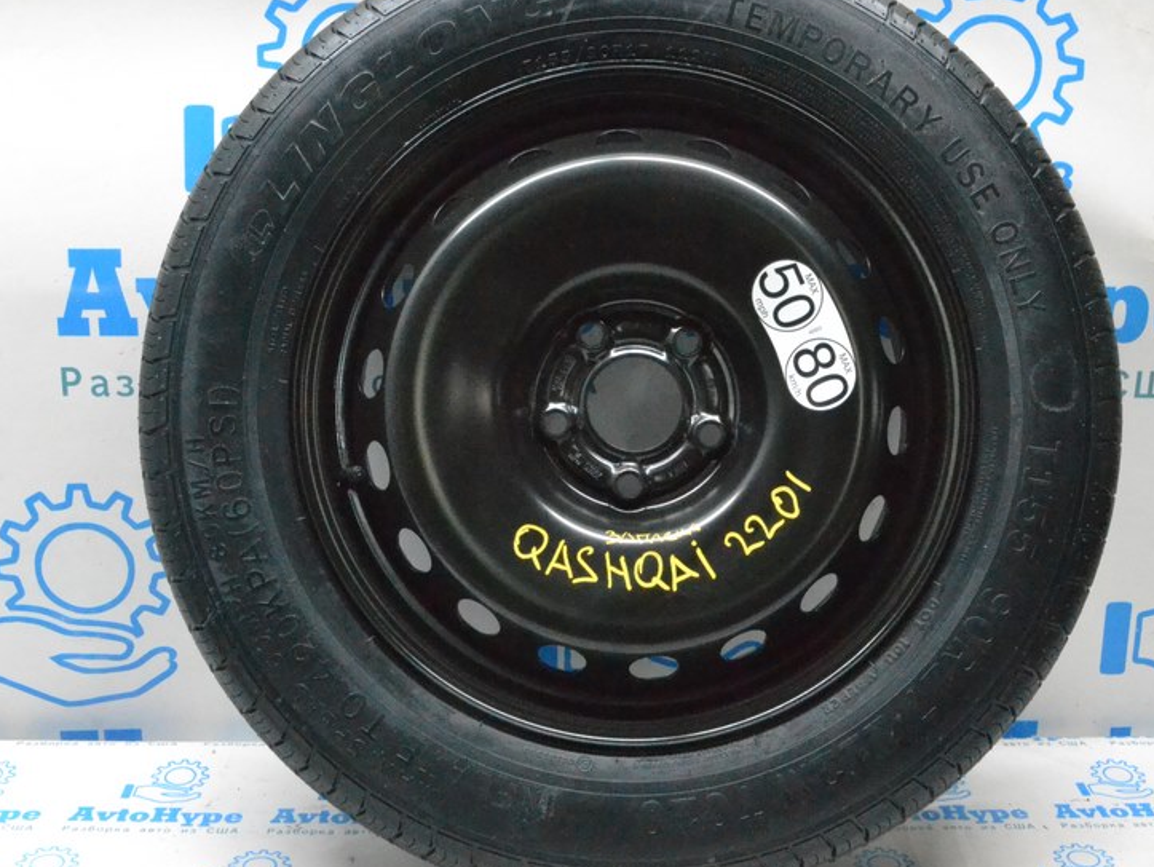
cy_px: 400
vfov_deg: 29.7
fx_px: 1634
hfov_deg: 38.8
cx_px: 651
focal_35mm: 49
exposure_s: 1/50
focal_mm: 24
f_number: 13
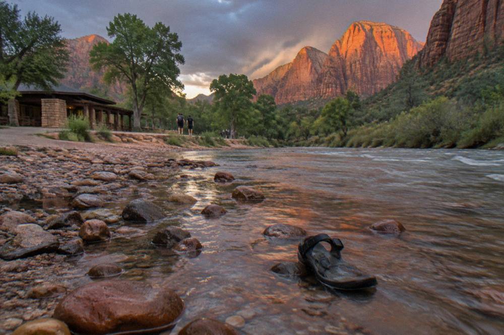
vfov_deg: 33.4
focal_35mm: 40
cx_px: 252
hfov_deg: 48.5
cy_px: 168
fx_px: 560
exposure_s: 1/80
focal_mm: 40
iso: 320
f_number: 11
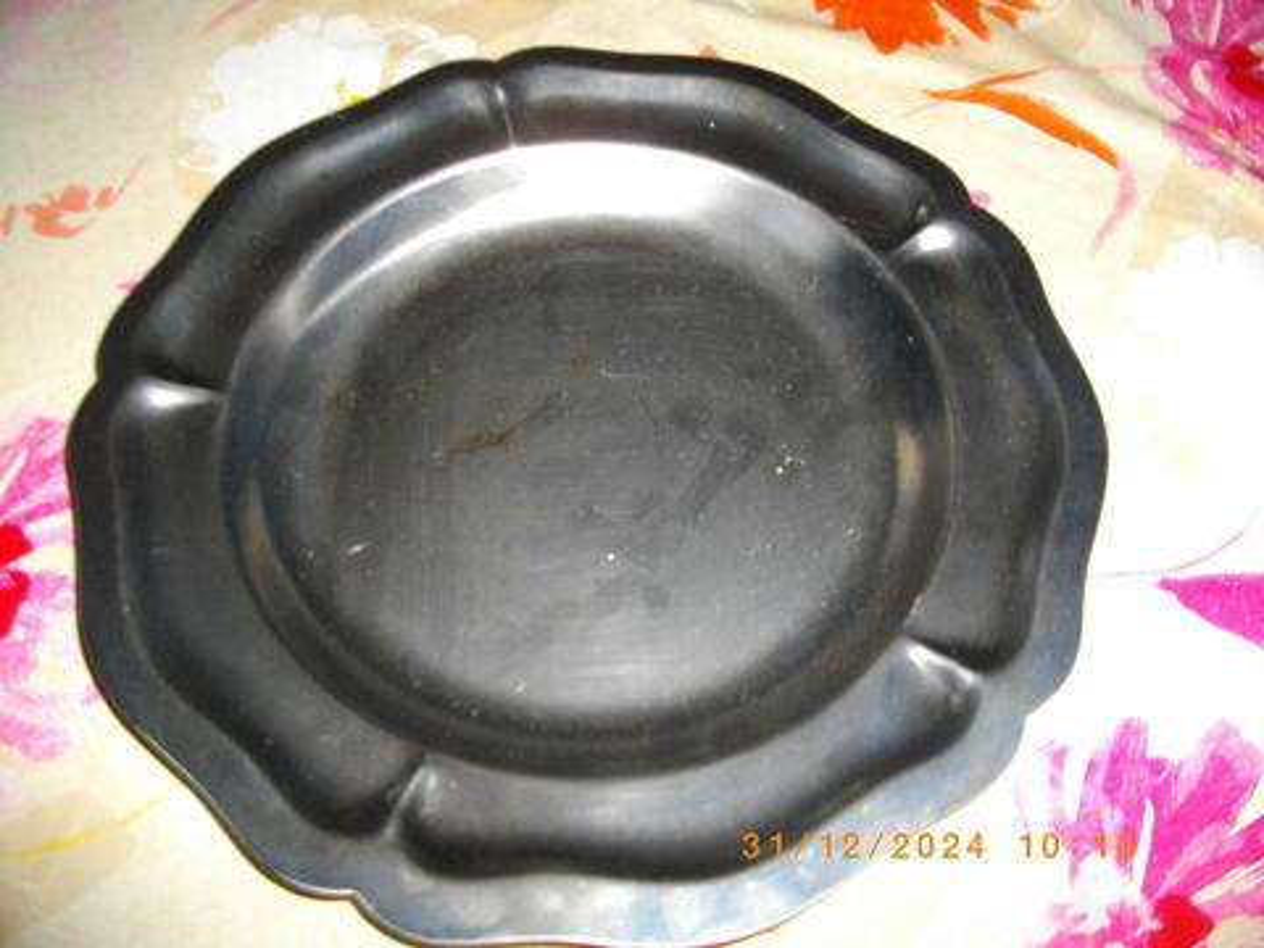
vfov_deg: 44.2
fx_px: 1168
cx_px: 632
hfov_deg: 56.8
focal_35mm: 32
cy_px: 474
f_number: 2.9
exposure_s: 1/50
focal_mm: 5.7
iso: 200
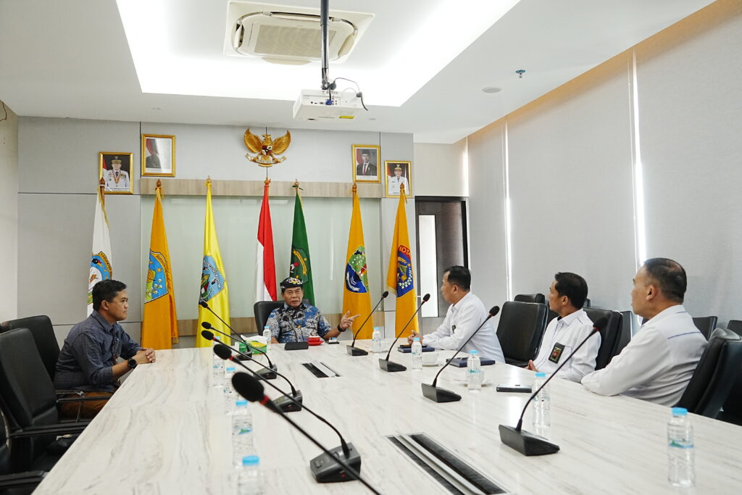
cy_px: 248
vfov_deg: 45.0
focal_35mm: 29
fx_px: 598
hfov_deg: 63.7
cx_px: 371
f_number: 5
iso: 5000
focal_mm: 29
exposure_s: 1/100
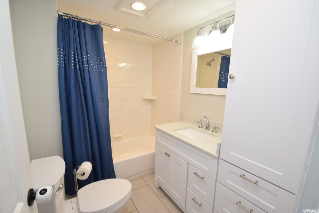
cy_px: 106
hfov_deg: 100.4
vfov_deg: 77.4
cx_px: 160
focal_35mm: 15
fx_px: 133
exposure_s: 1/125
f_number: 5.6
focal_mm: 10
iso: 450
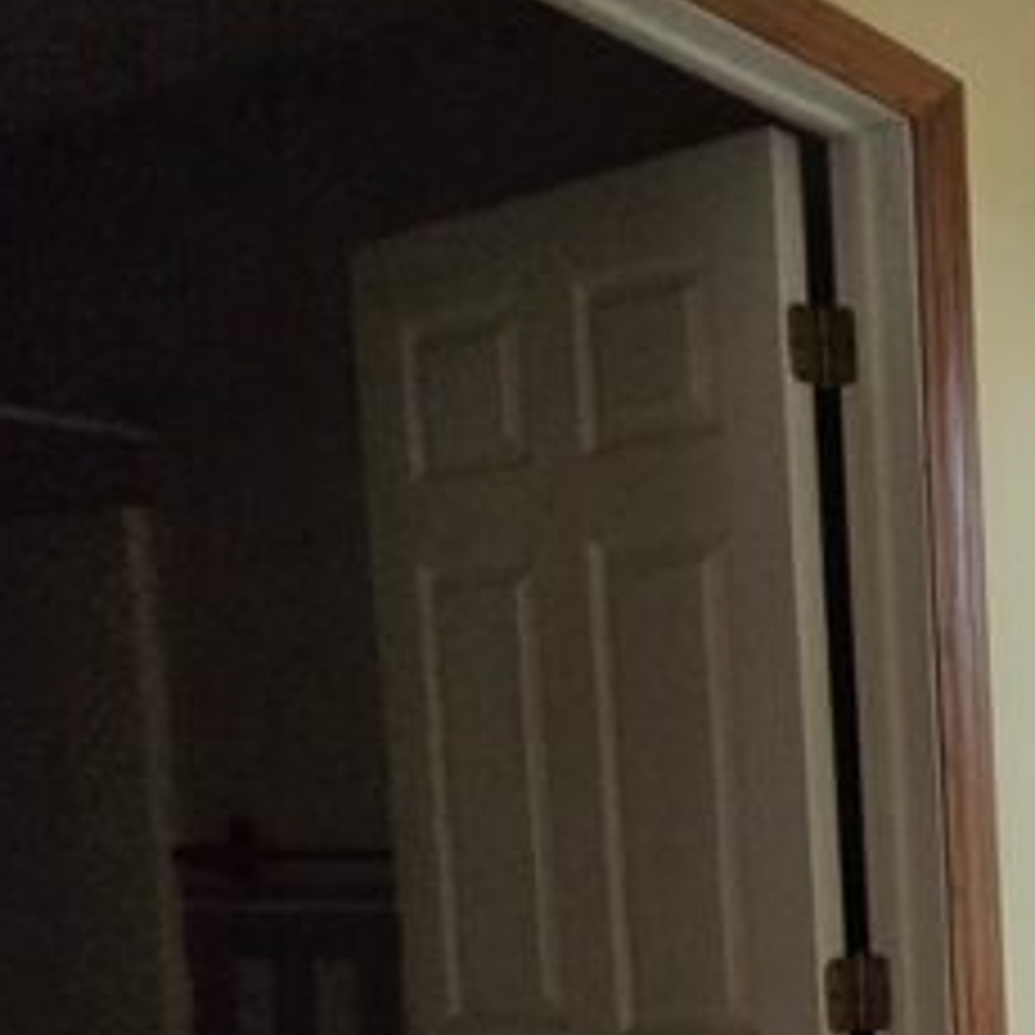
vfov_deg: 39.7
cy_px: 868
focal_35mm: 40
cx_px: 1598
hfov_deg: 27.2
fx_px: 1353
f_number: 2.2
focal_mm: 1.7
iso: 200
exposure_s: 1/60
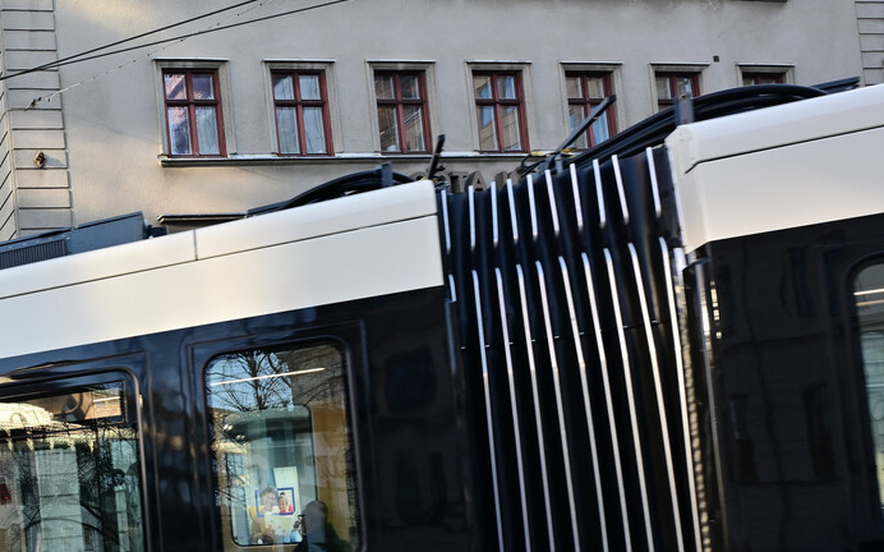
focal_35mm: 33
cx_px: -89
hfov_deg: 44.3
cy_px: 516
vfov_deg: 35.6
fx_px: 795
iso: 400
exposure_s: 1/250
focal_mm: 14
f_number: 5.6
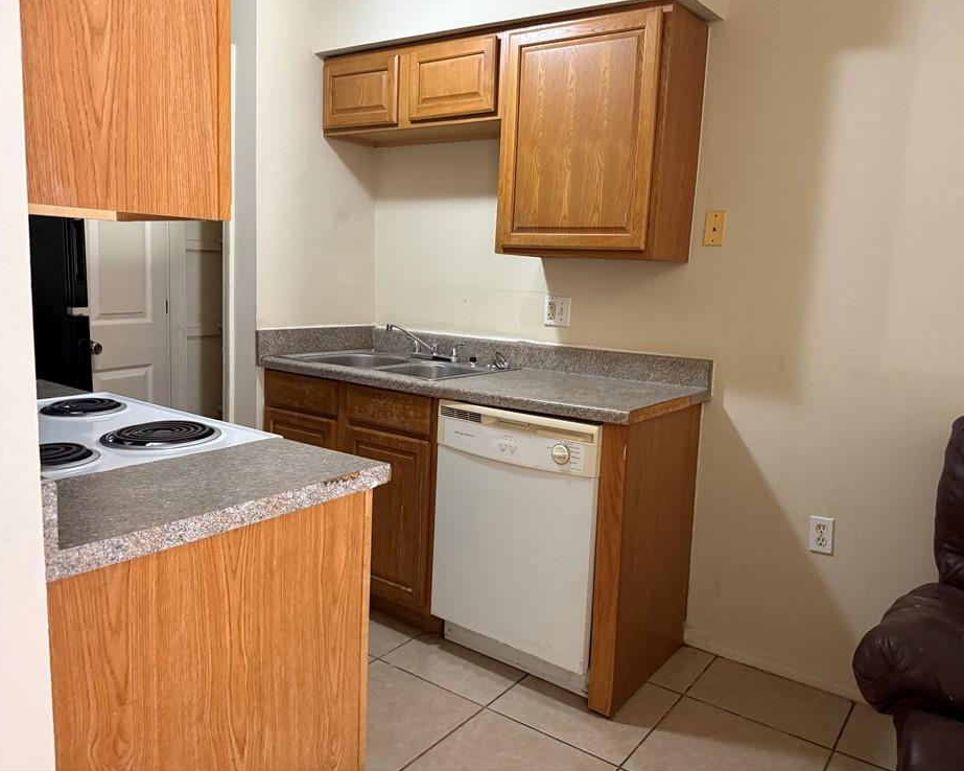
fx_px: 742
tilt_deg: -7.8
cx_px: 504
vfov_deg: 54.9
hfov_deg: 66.0
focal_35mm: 26
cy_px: 372
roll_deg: -1.3
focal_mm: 6.76
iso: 800
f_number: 1.78
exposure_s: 1/60
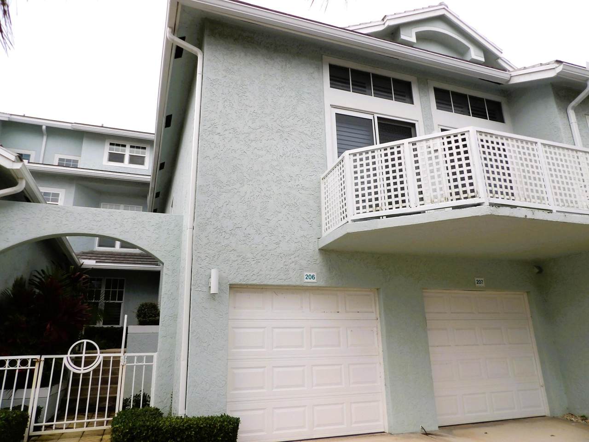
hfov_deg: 71.6
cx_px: 294
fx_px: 408
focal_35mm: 24
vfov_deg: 56.8
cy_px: 221
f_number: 2.8
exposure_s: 1/933
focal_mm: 4.3
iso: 100
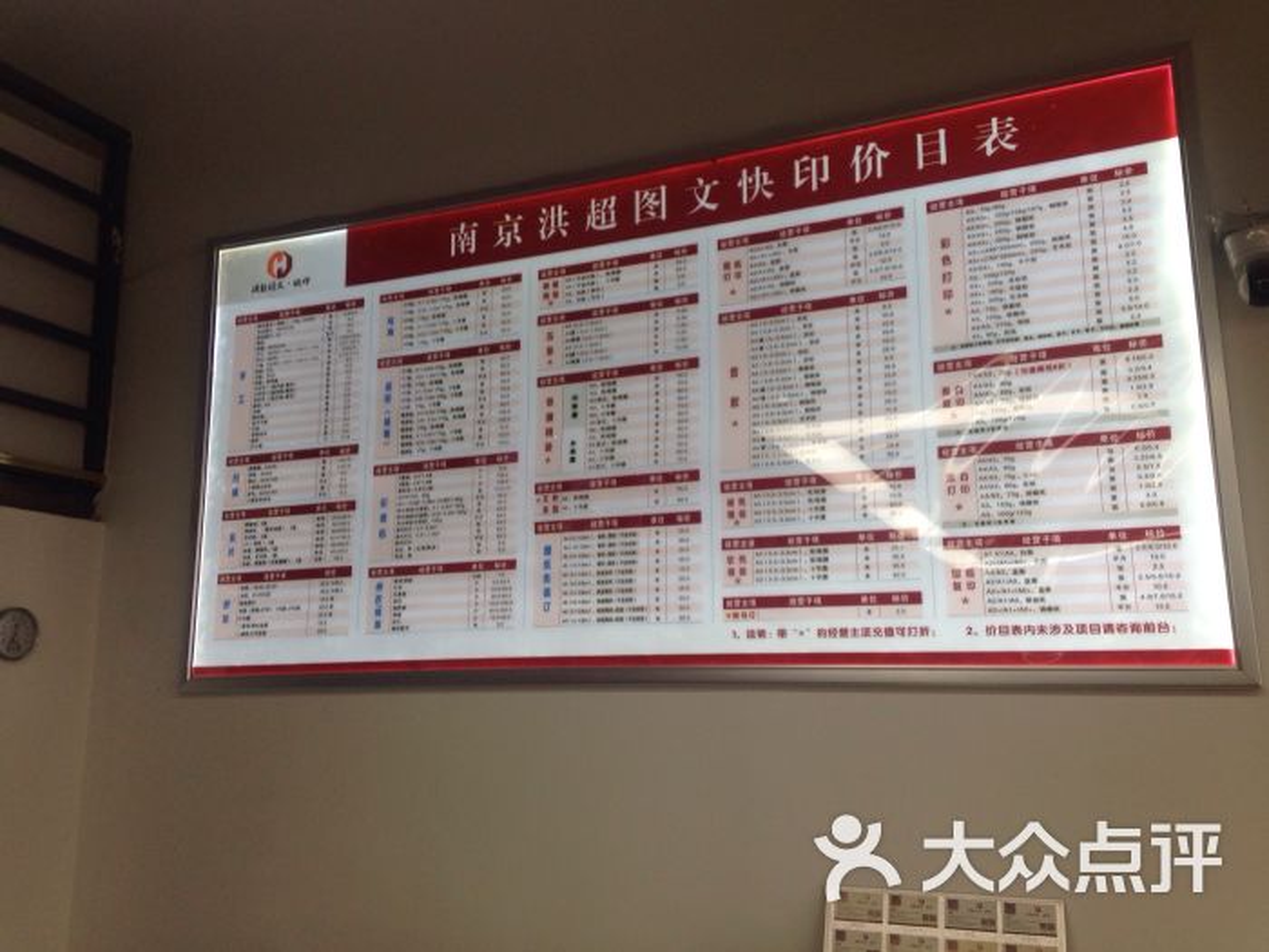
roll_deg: -1.4
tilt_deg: +13.1
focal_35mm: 33
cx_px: 634
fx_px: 1210
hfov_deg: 55.4
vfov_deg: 42.9
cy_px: 476
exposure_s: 1/60
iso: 50
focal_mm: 4.12
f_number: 2.4
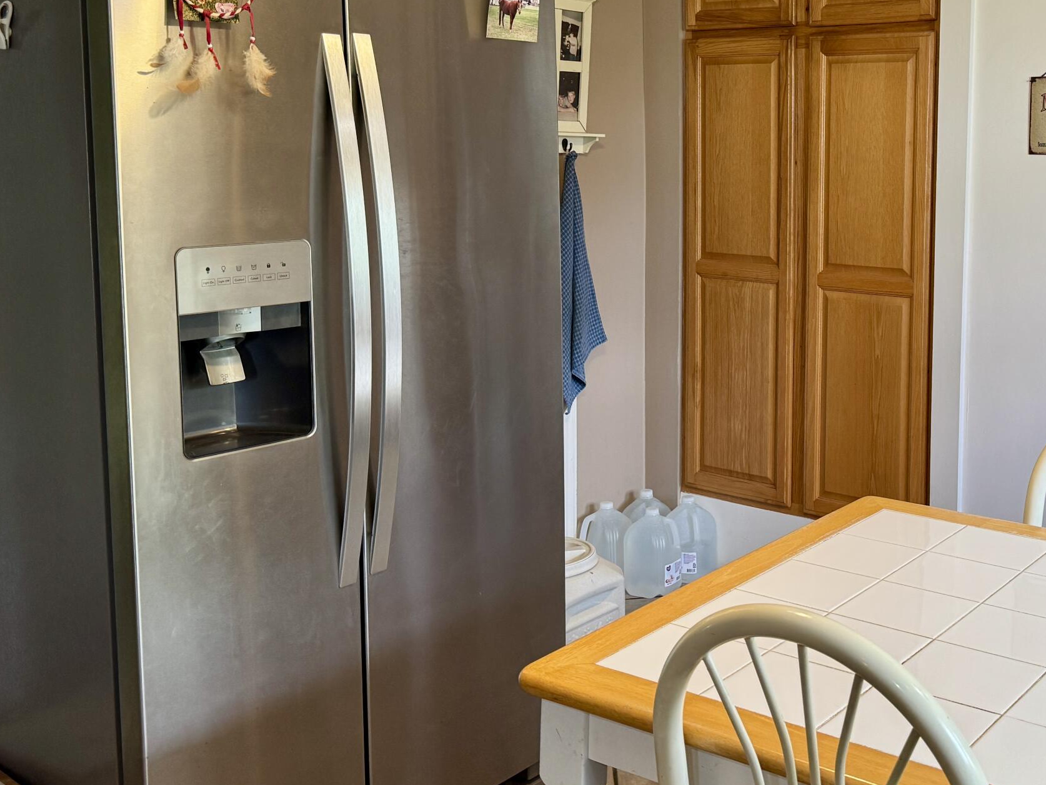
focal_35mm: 43
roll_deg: -0.3
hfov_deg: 42.6
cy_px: 266
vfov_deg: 33.3
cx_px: 773
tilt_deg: -6.4
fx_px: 1300
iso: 200
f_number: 1.78
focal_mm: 6.76
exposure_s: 1/120
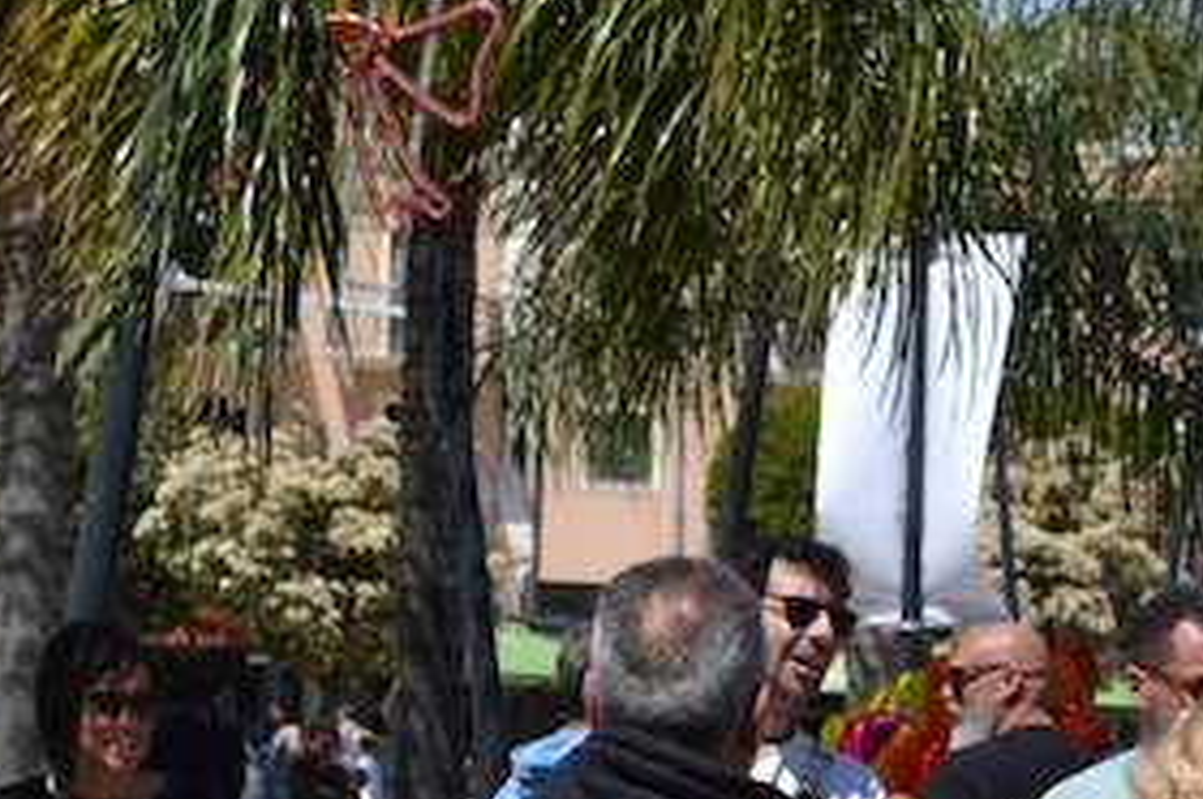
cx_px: 1306
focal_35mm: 223
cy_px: 913
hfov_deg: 9.2
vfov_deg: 6.1
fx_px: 7443
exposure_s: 1/250
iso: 100
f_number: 8
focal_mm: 52
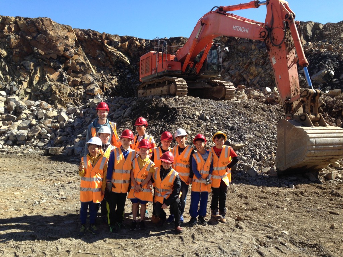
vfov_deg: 42.9
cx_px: 172
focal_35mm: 33
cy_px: 128
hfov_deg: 55.4
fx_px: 327
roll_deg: -2.5
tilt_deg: -4.9
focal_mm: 4.12
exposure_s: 1/786
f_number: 2.4
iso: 50
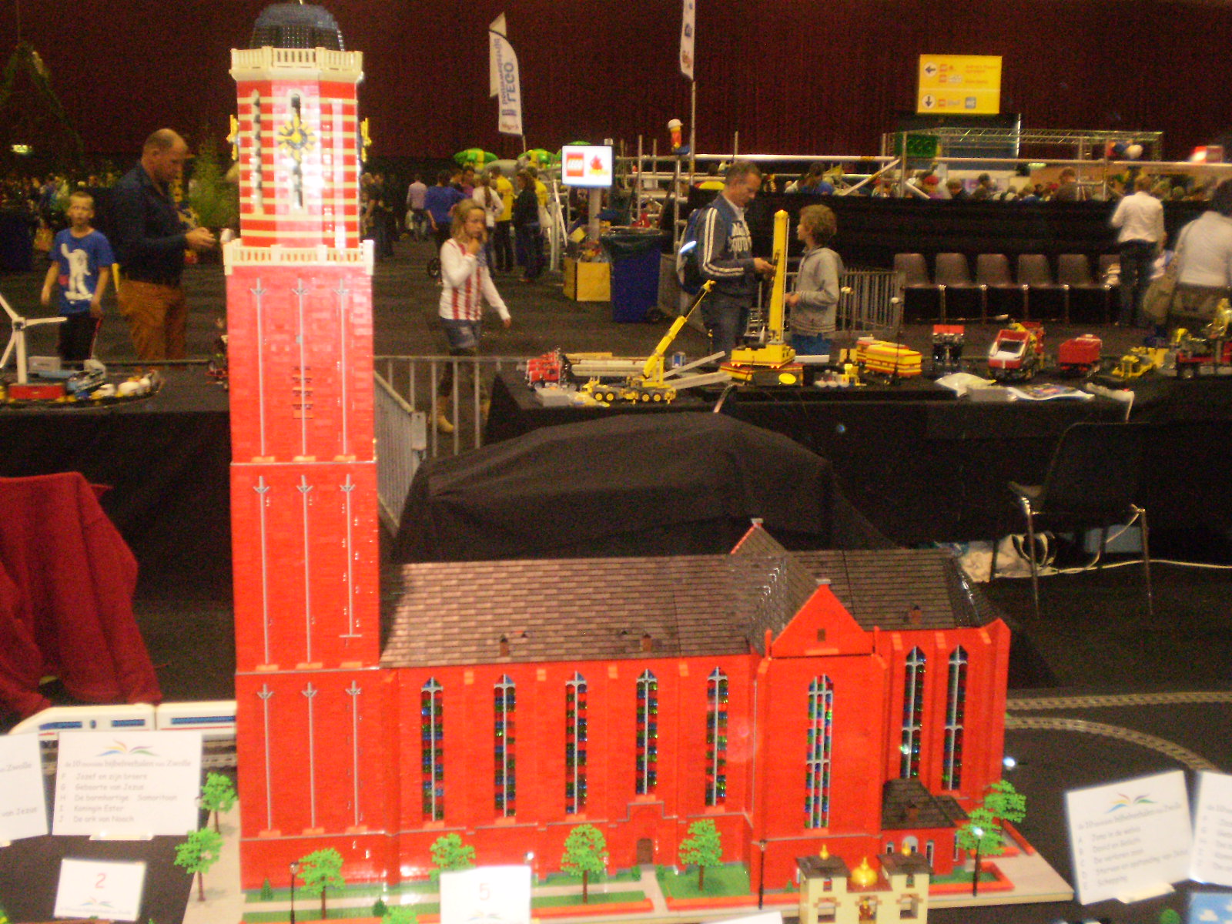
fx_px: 1495
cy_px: 462
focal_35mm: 42
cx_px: 616
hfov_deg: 44.8
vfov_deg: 34.3
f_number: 3.5
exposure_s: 1/30
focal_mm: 7.4
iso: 640
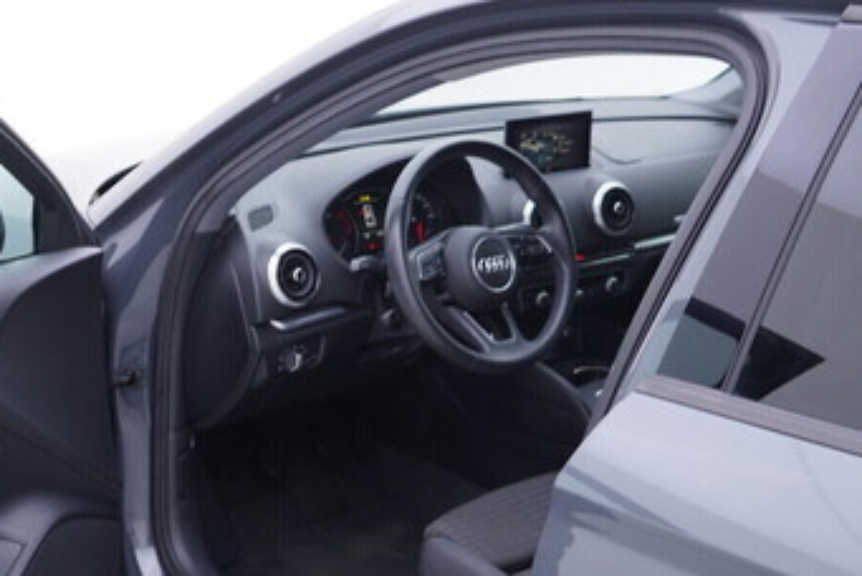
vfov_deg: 23.2
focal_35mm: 58
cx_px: 336
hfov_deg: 34.3
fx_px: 1390
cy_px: 418
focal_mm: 24
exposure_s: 1/40
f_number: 2.8
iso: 125
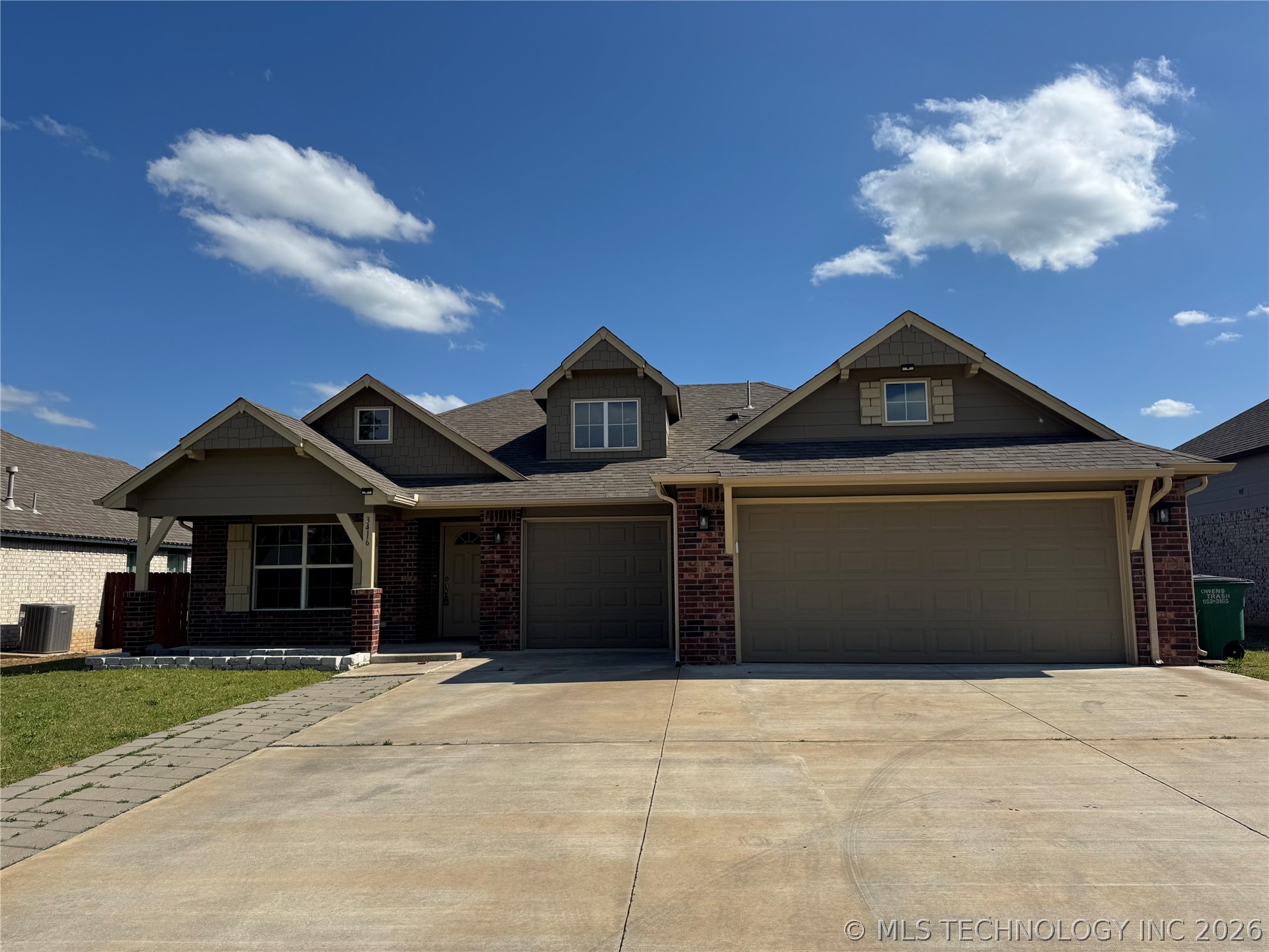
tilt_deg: +5.6
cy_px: 476
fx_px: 880
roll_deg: +0.5
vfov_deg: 56.8
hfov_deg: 71.6
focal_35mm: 24
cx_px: 634
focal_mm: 6.76
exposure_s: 1/7092
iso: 80
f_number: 1.78
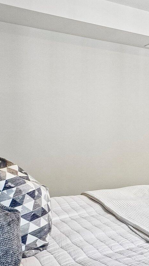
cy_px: 130
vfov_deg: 51.6
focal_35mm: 39
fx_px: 274
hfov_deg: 18.9
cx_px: 297
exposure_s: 1/6
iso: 400
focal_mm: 10
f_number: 8
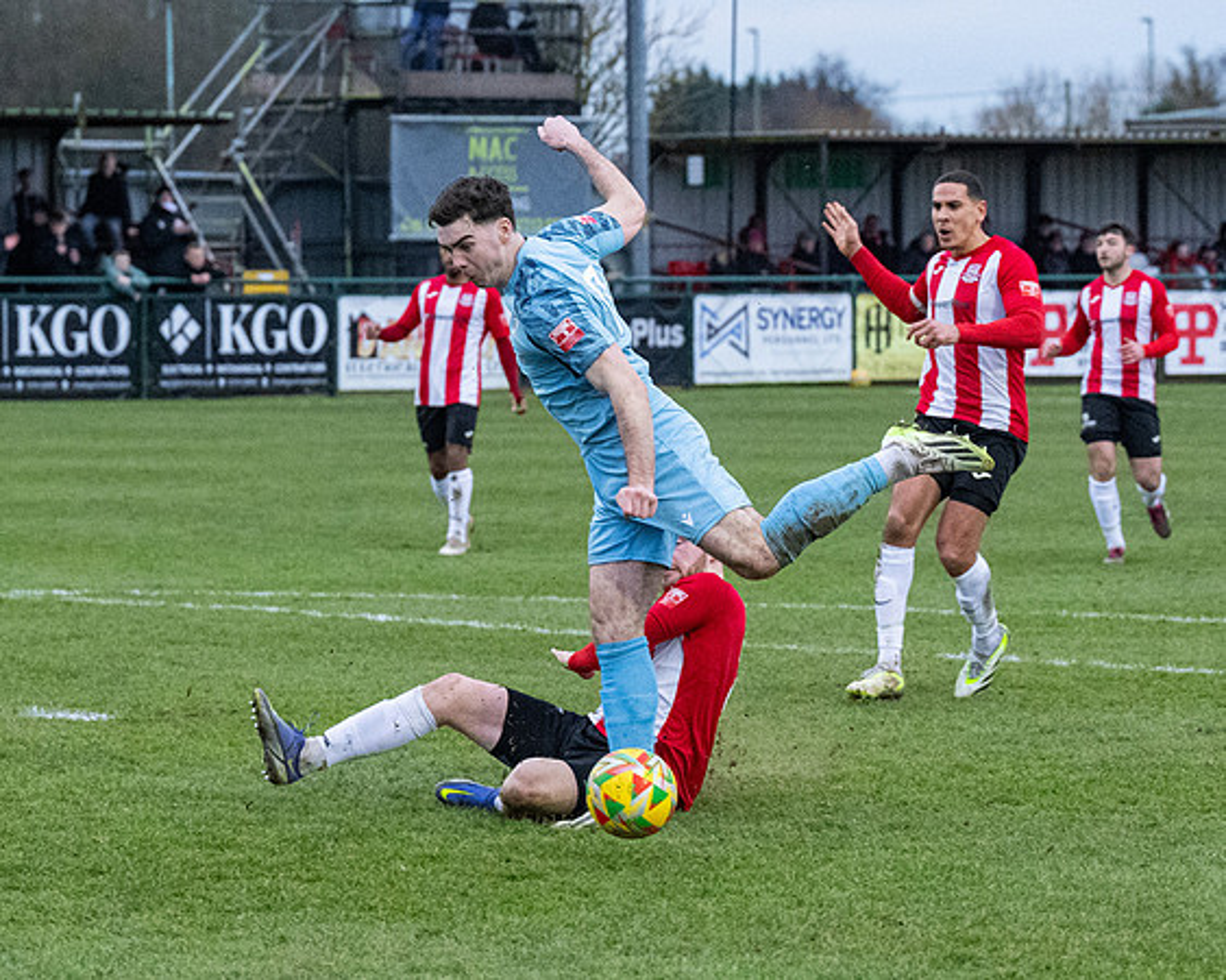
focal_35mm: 186
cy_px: 515
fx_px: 6739
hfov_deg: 10.4
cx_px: 717
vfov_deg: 8.3
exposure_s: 1/1250
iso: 5000
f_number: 4
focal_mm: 90
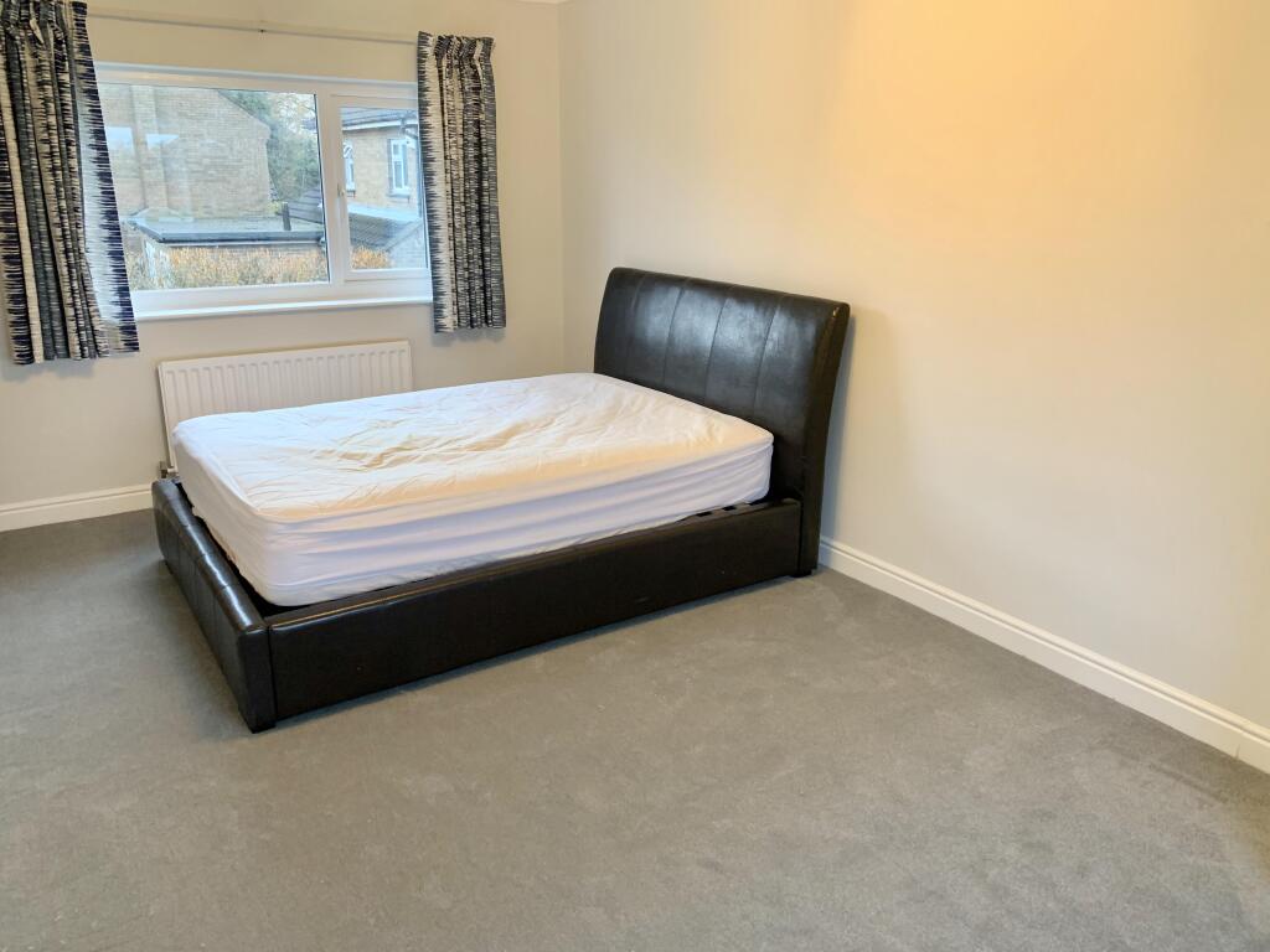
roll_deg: -1.8
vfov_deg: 53.1
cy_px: 476
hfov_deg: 67.3
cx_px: 635
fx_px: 954
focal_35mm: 26
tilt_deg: -18.4
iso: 200
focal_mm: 4.25
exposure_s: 1/50
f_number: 1.8
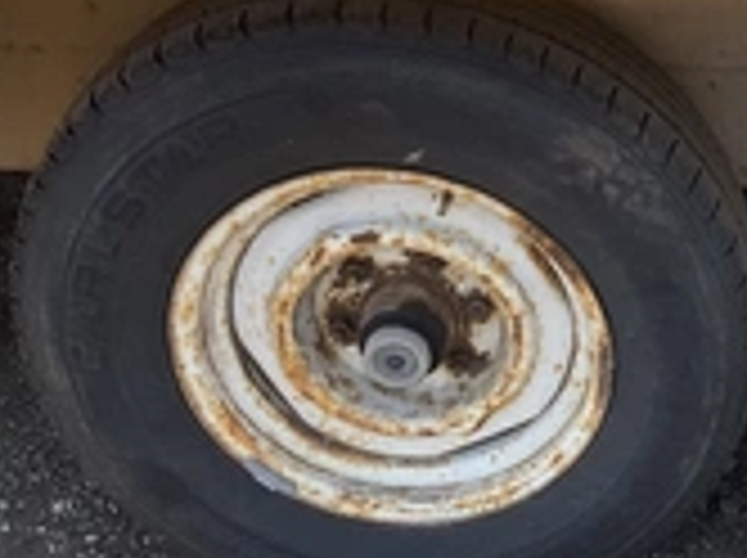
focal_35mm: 70
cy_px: 346
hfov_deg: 25.5
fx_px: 1508
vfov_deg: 20.9
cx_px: 850
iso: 25
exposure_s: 1/997
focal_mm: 3
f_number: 1.8
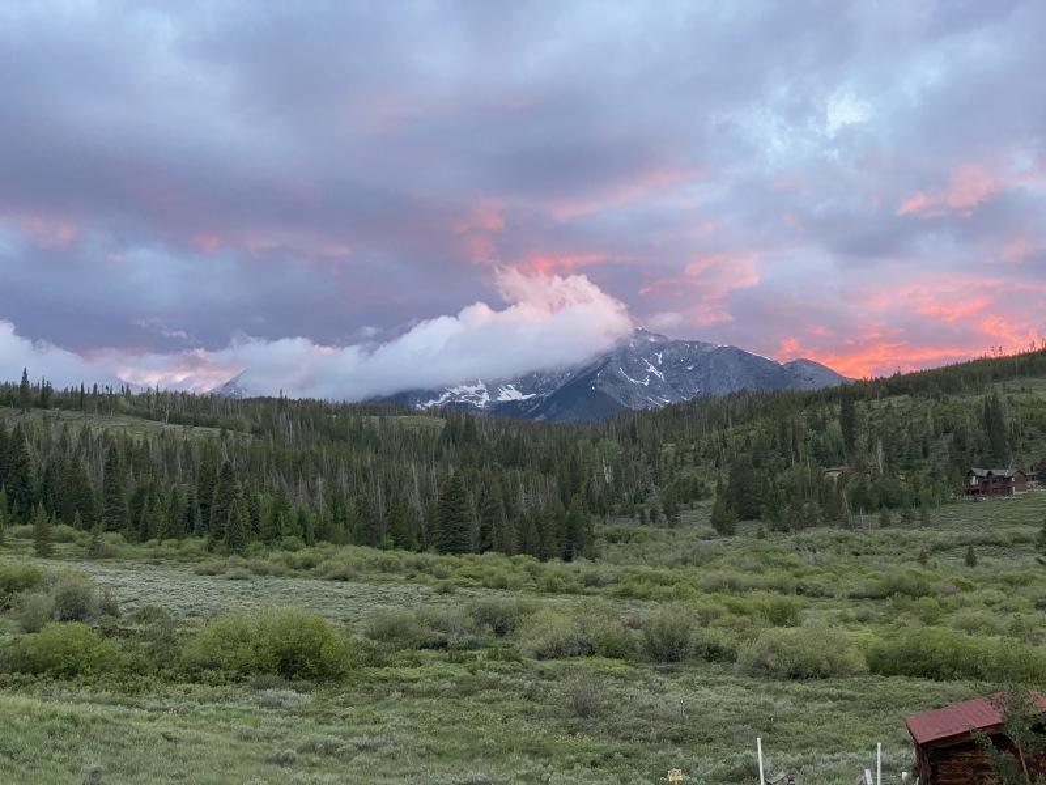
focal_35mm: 52
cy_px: 392
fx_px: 1571
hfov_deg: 36.8
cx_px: 523
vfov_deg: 28.0
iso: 320
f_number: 2
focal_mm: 6
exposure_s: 1/60
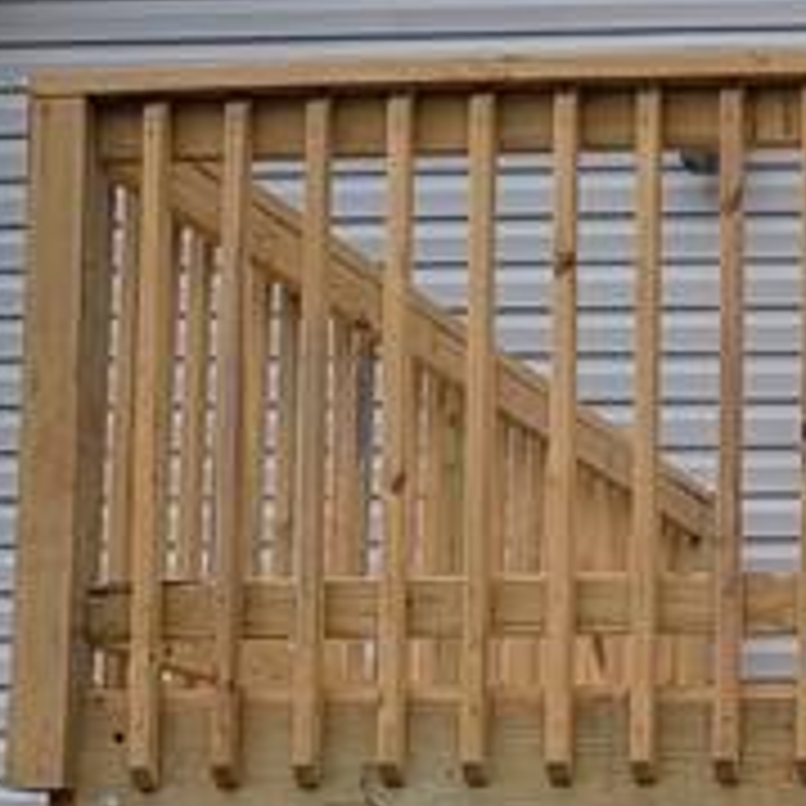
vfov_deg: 14.3
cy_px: 716
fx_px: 3187
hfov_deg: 13.2
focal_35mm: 121
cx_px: 1362
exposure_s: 1/169
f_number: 1.68
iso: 29
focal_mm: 6.9
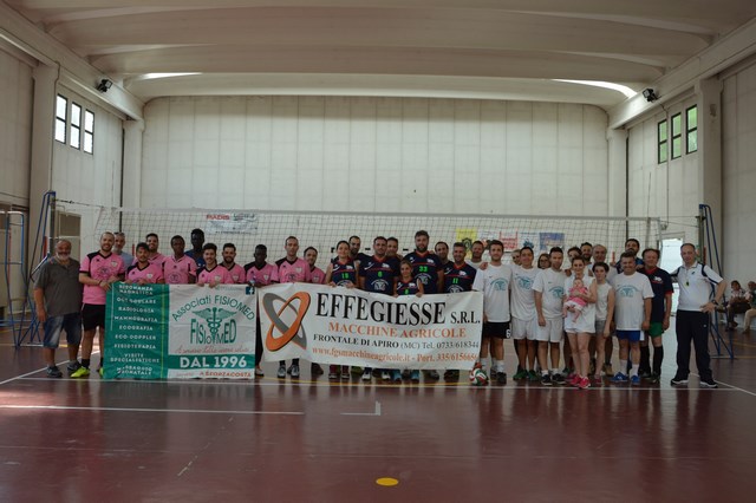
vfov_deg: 41.7
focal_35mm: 32
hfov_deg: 59.5
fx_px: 661
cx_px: 378
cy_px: 252
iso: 400
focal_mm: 21
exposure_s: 1/125
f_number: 5.6
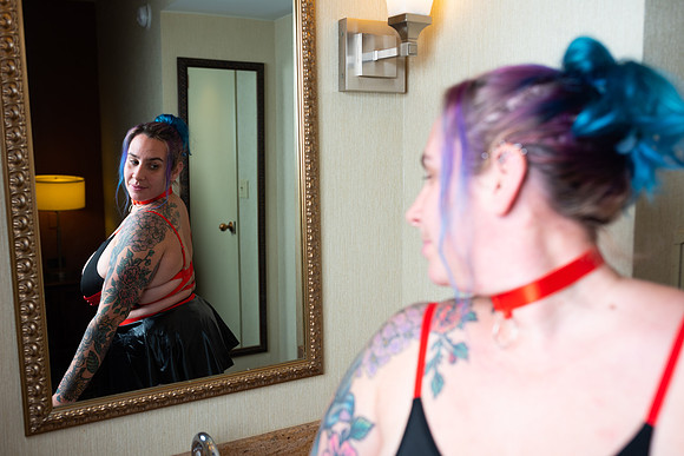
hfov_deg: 54.4
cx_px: 342
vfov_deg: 37.9
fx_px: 665
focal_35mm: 35
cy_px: 228
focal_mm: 35
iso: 125
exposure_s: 1/500
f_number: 4
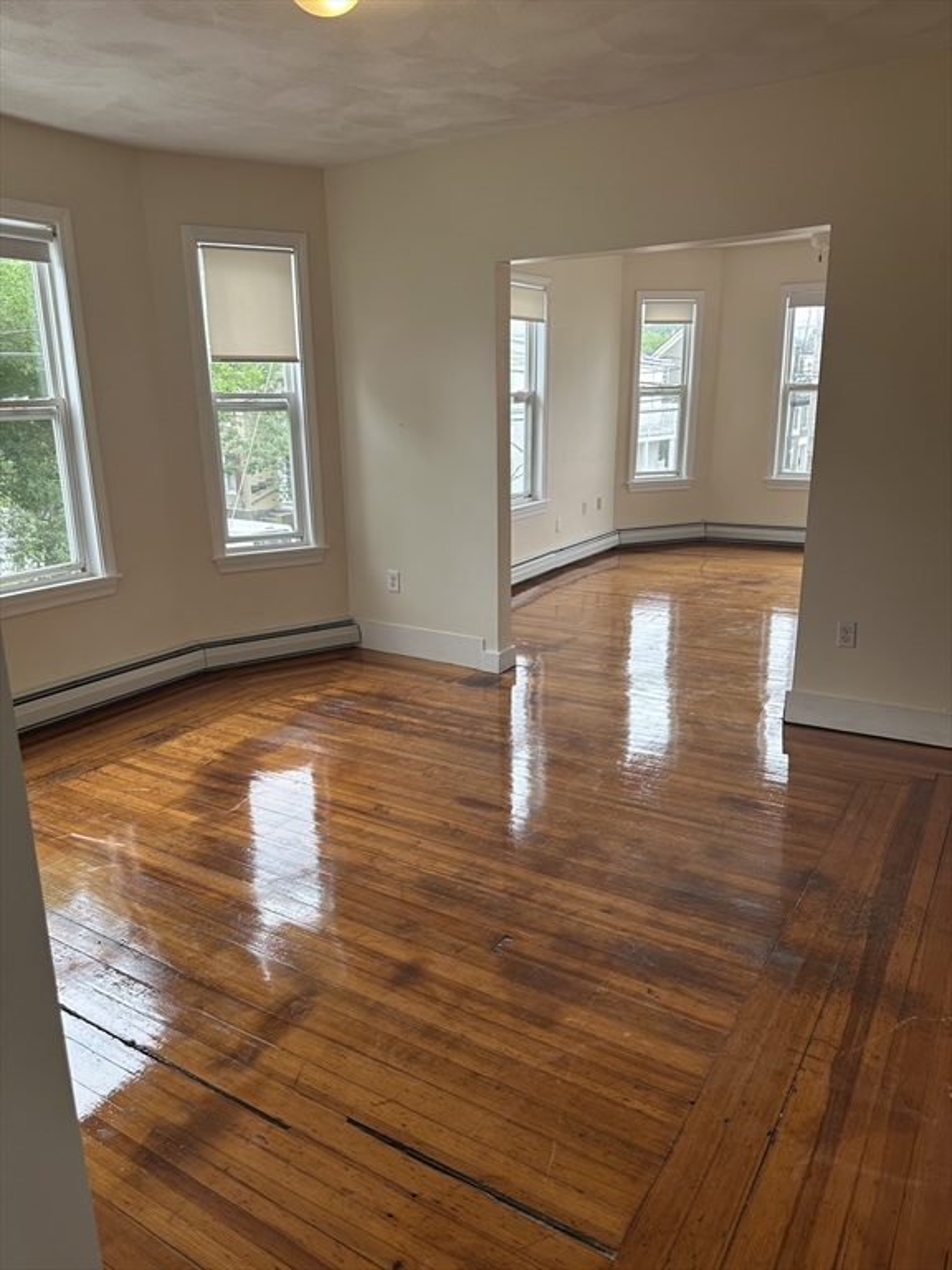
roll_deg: +0.2
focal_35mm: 24
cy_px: 635
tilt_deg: -14.8
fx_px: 880
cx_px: 476
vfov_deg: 71.6
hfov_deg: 56.8
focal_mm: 6.86
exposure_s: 1/121
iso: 100
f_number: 1.78
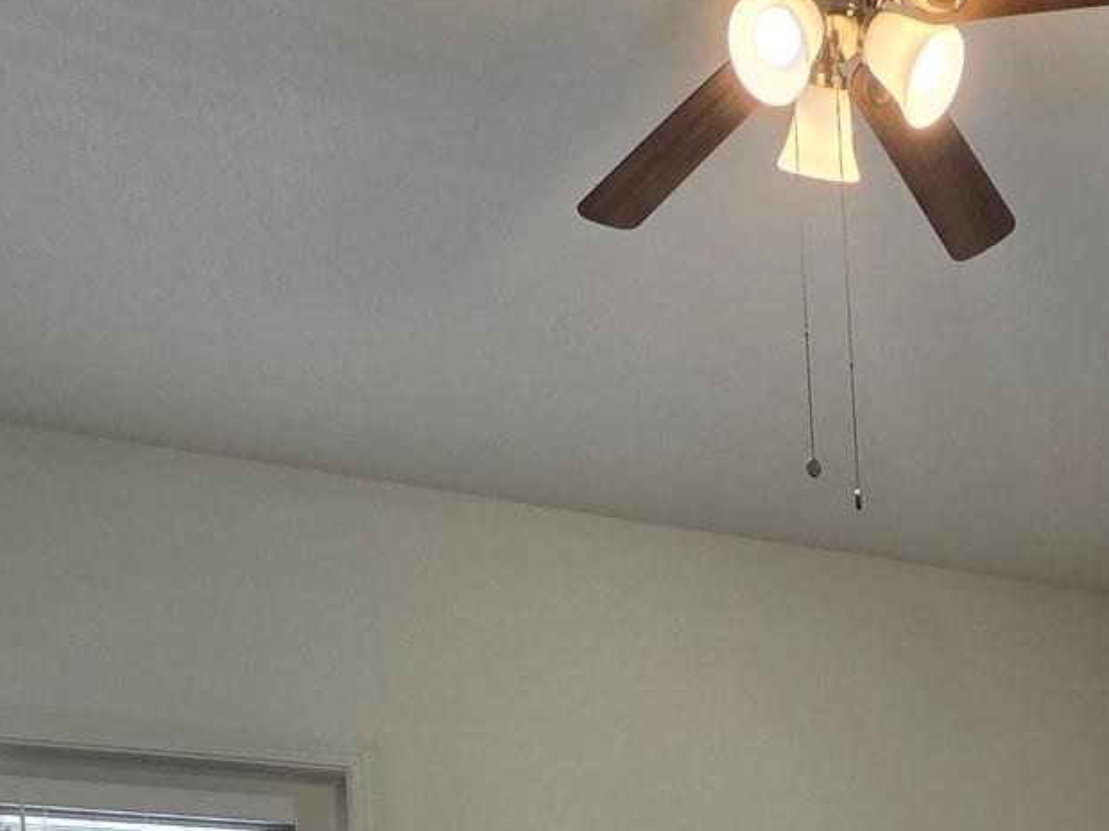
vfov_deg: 24.9
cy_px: 1277
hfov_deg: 41.4
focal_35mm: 43
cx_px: 930
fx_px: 1377
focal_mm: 2.2
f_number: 2.2
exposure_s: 1/120
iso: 80
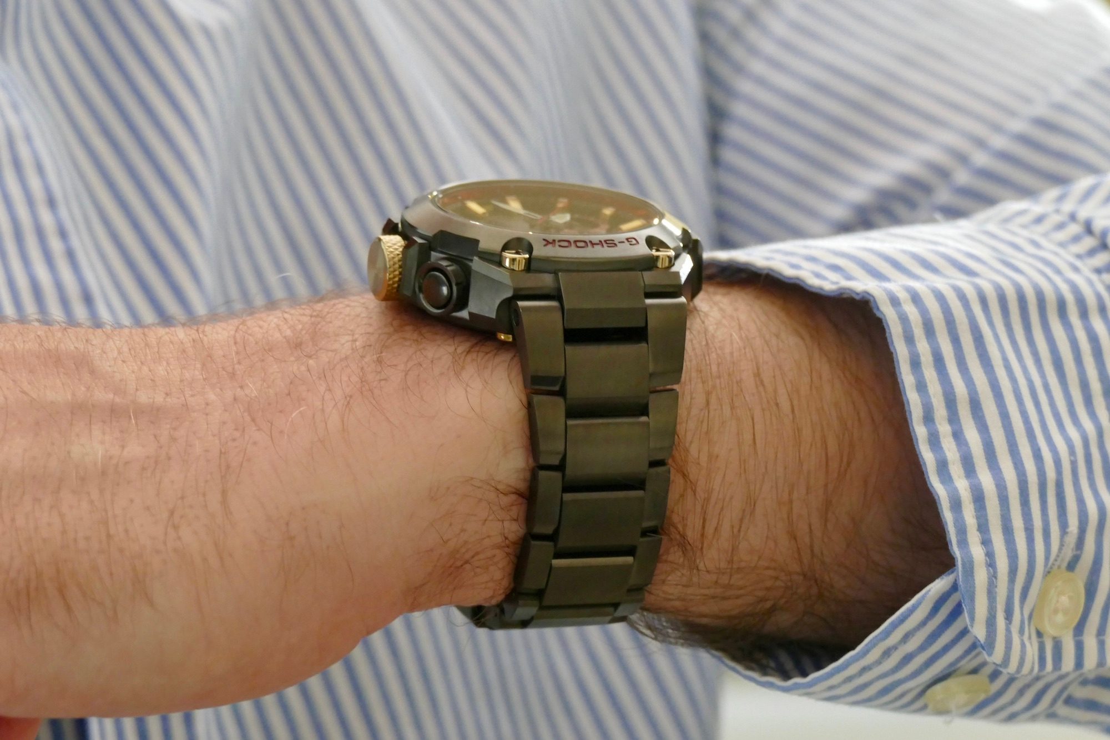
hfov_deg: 16.3
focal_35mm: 126
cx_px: 555
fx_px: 3884
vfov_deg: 10.9
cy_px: 370
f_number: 3.9
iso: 1600
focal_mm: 45.89
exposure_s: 1/60
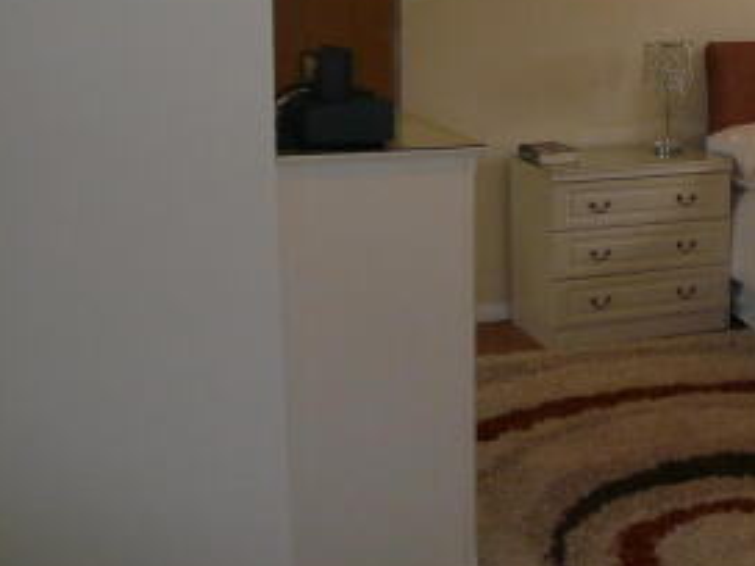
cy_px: 76
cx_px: 620
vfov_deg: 23.9
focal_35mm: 60
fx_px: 1309
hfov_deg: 31.2
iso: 100
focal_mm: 4.6
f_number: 2.8
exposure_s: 1/30
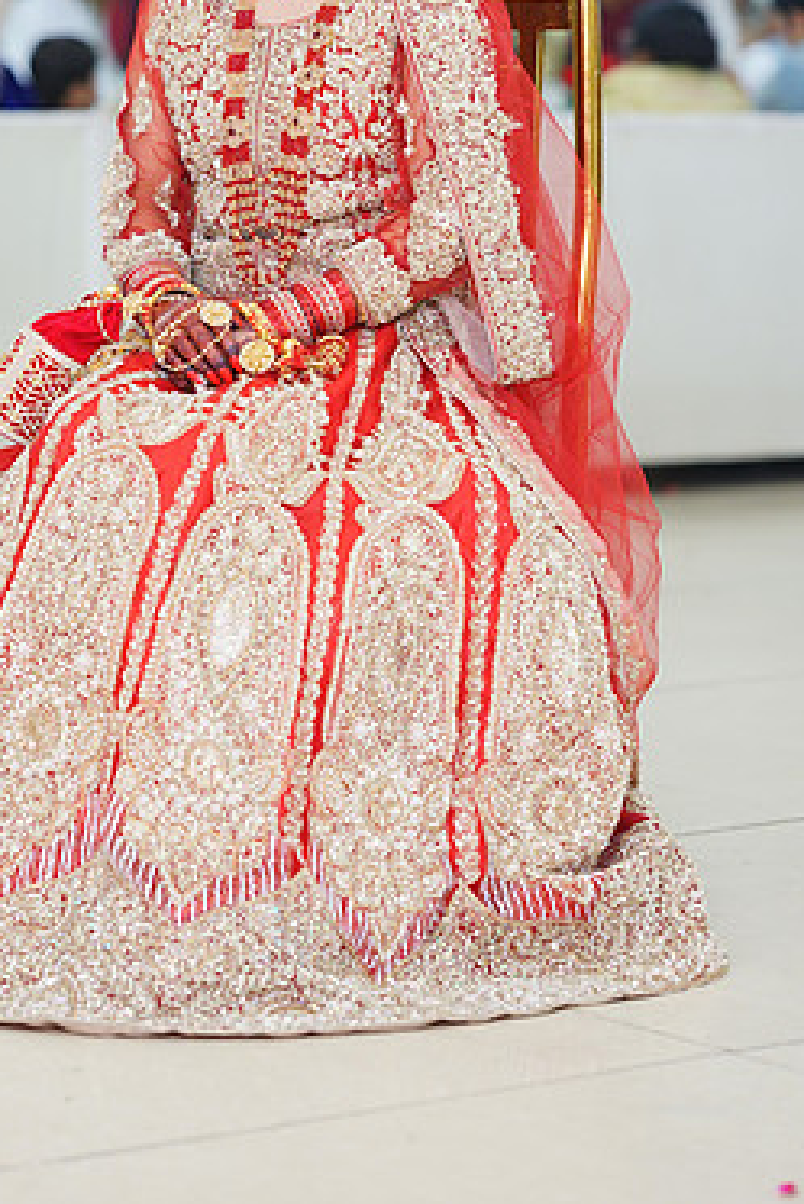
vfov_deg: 15.4
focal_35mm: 132
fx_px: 4418
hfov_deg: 10.4
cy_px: 278
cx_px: 250
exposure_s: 1/160
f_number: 2.2
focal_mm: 85
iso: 400
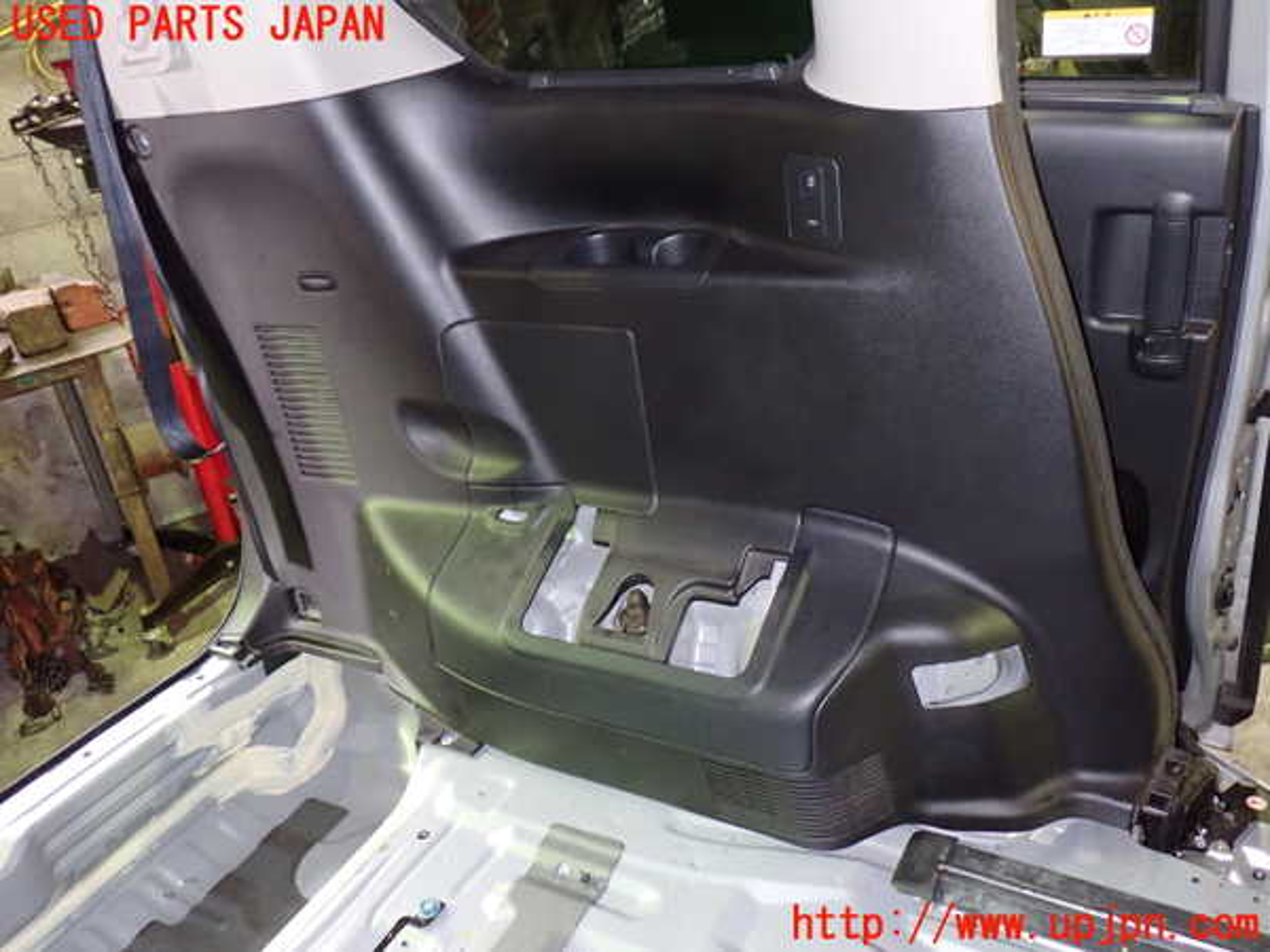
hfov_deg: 60.0
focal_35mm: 30
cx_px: 635
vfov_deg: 46.8
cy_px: 476
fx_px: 1101
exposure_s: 1/30
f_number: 2.3
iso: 800
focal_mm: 5.4
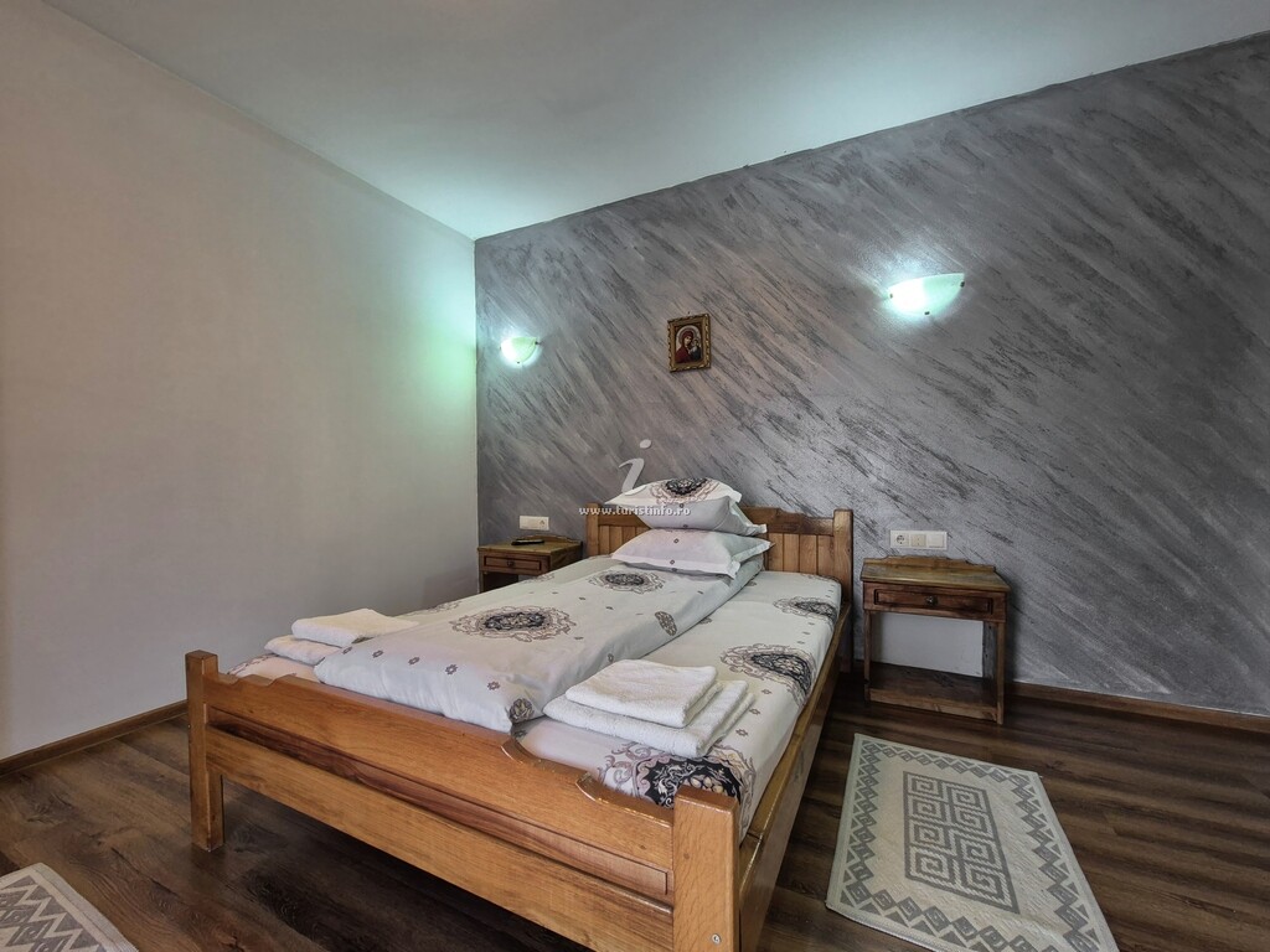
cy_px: 476
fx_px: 477
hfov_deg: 106.2
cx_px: 635
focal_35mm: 13
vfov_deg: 89.9
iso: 200
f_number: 2.2
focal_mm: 2.2
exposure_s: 1/50
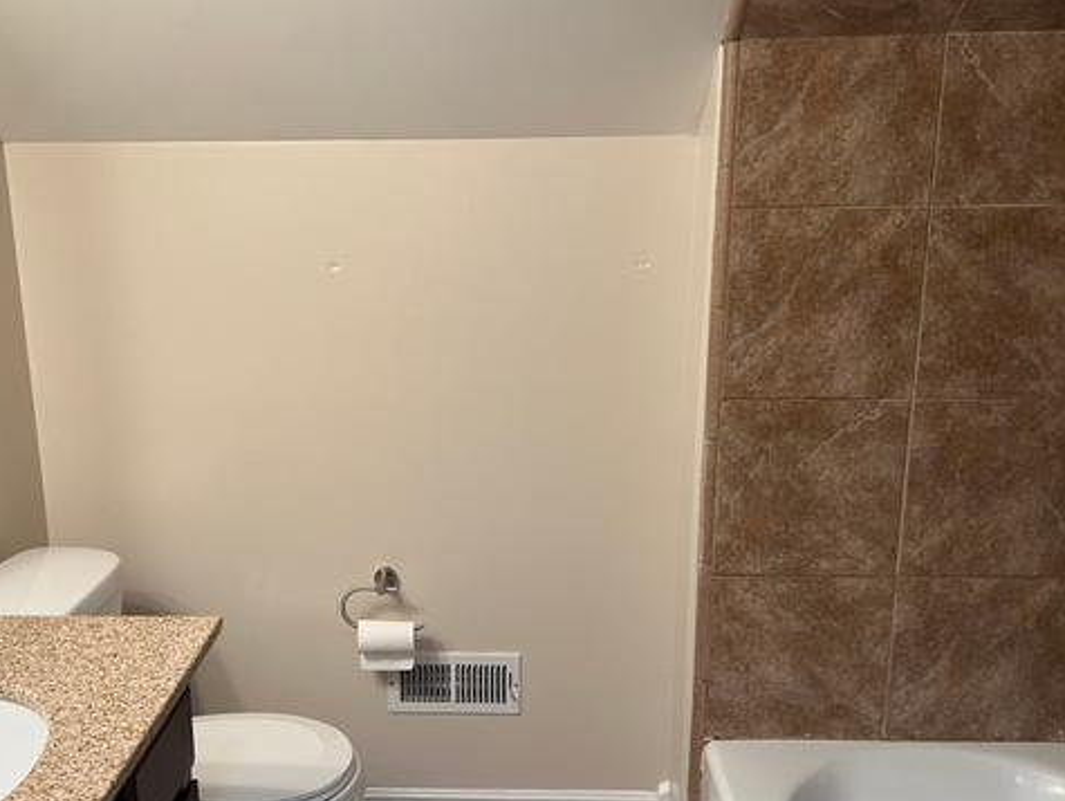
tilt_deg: -13.1
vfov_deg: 40.7
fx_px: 1078
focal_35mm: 35
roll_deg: +0.2
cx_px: 460
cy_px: 446
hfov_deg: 52.4
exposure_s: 1/60
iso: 125
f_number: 1.5
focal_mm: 5.7
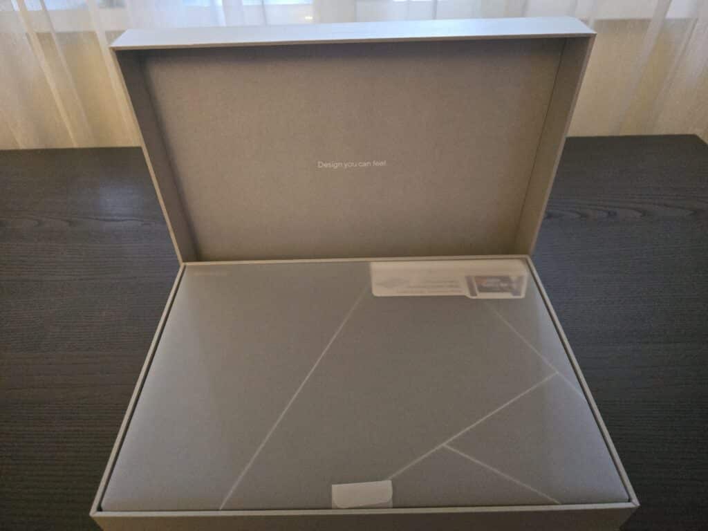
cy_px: 266
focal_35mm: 23
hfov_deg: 73.9
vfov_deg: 58.9
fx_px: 470
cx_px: 354
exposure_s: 1/100
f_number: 1.7
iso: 2000
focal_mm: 6.3
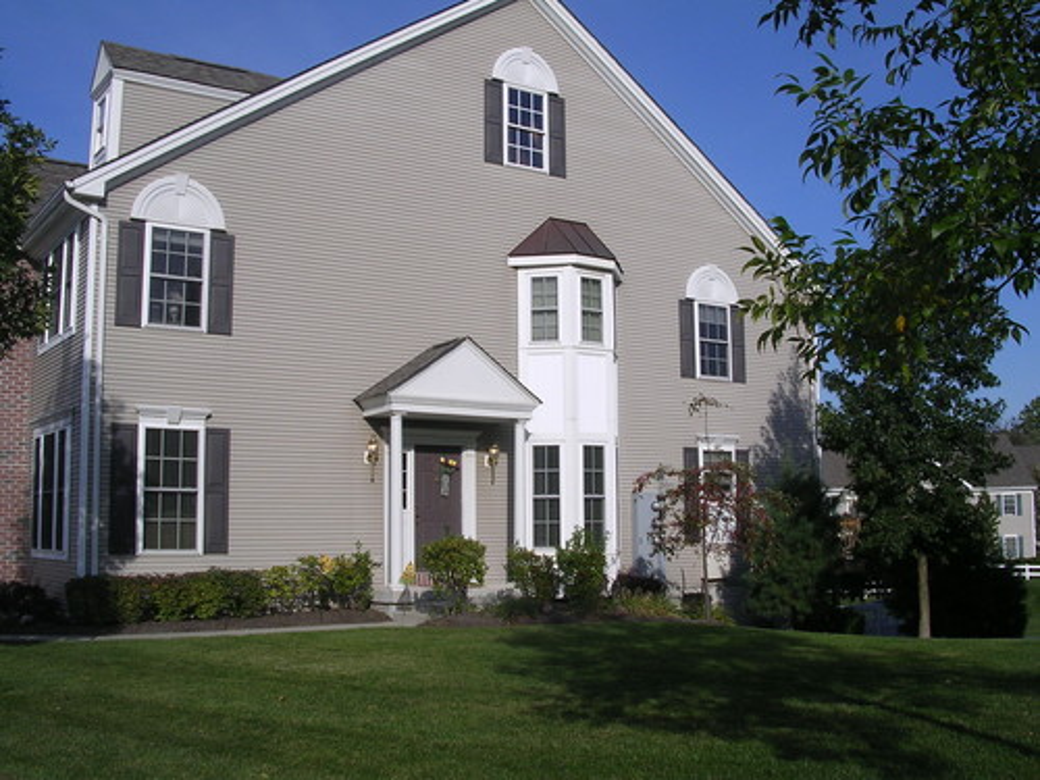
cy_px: 390
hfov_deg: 49.0
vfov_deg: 37.7
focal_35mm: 38
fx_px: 1142
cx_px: 520
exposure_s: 1/431
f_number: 5.6
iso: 100
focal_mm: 5.8
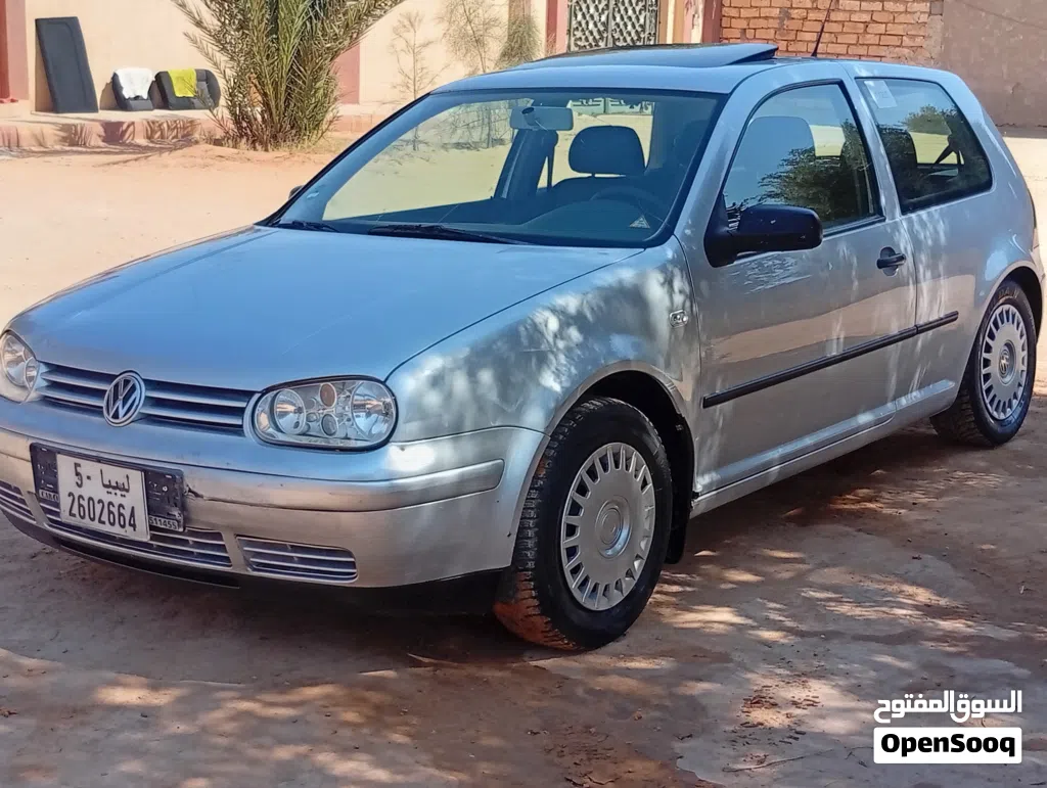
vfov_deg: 27.1
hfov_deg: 35.5
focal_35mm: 54
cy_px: 394
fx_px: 1636
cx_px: 524
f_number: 1.8
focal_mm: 3.84
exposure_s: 1/656
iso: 50
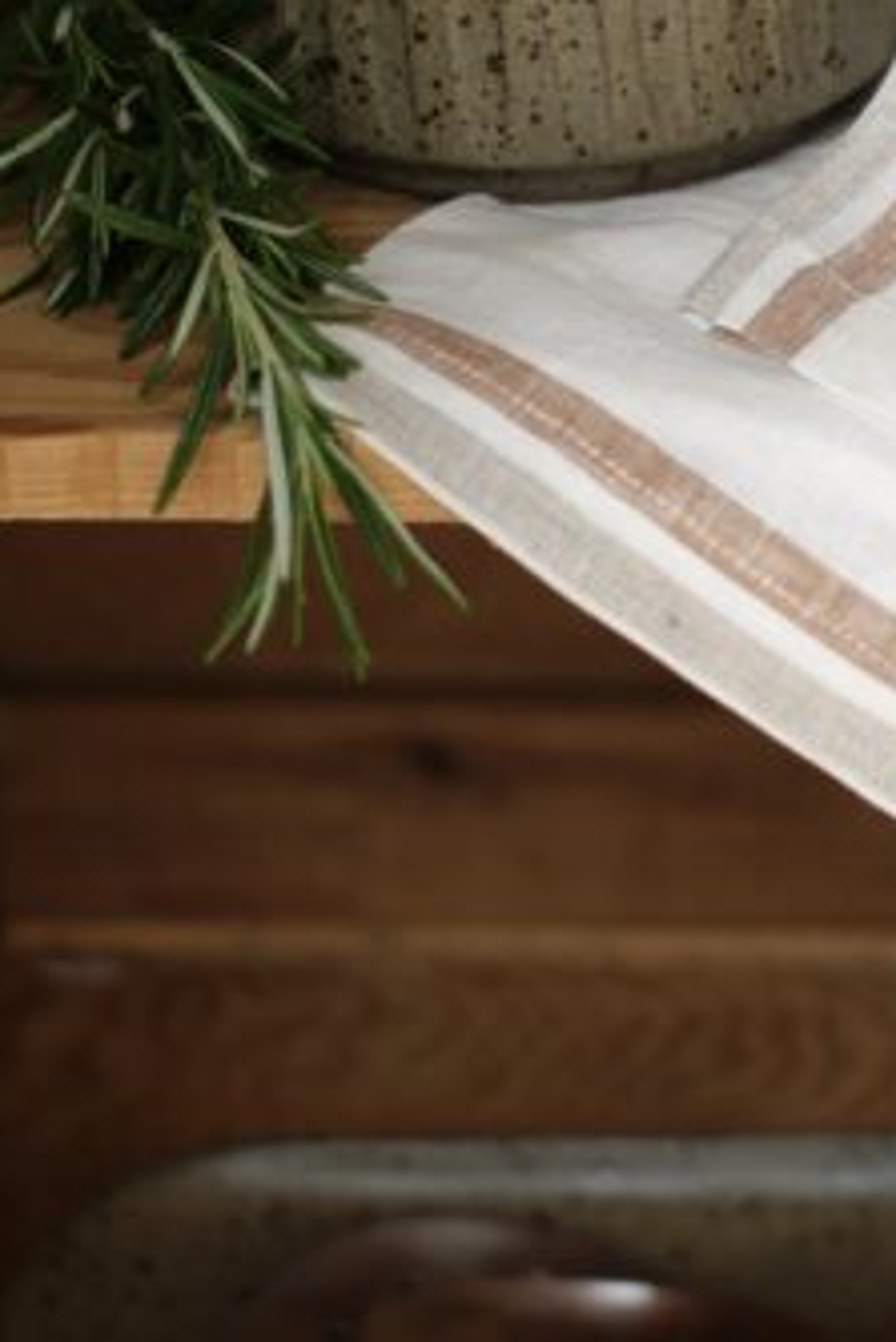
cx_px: 996
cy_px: 133
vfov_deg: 13.5
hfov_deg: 9.0
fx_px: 5631
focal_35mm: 151
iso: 125
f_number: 4
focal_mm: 37.6
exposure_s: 1/2400
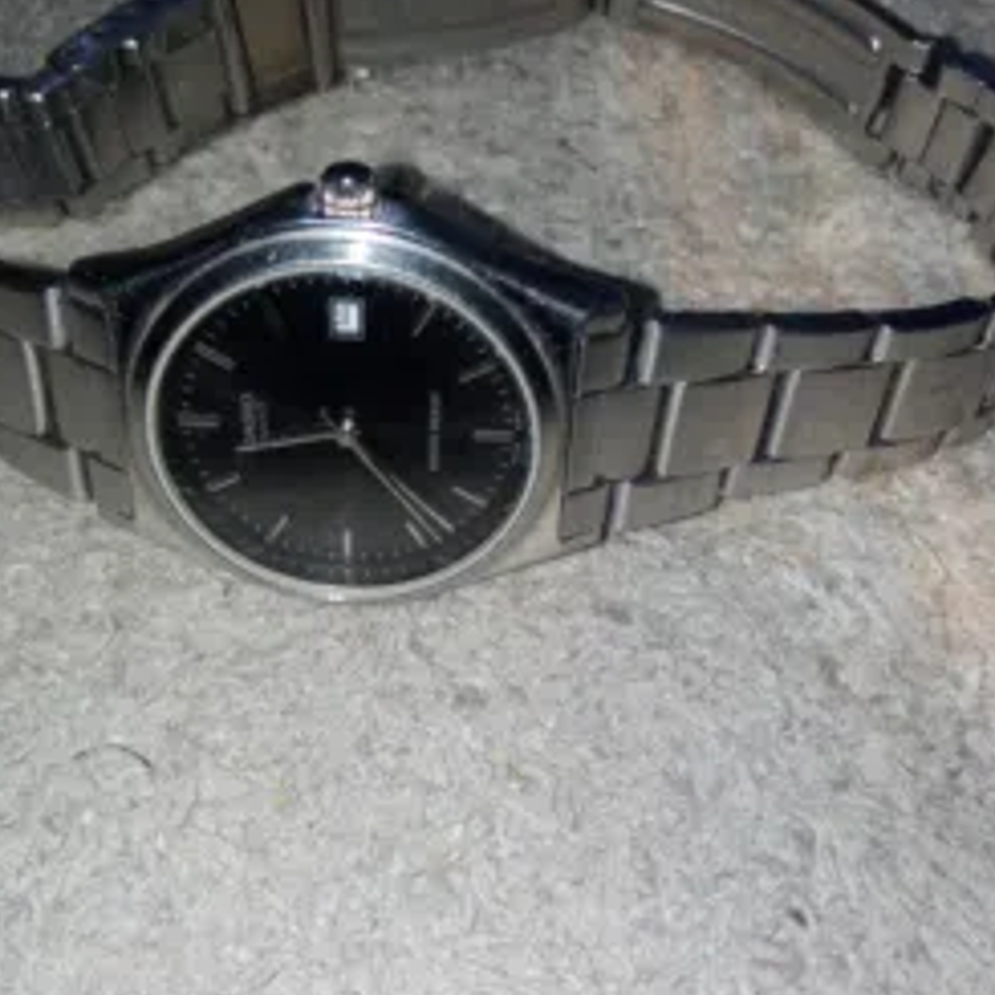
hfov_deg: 42.8
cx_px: 483
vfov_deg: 42.8
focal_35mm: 39
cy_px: 487
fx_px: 1268
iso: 185
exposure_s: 1/33.3
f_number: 2.2
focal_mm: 3.79
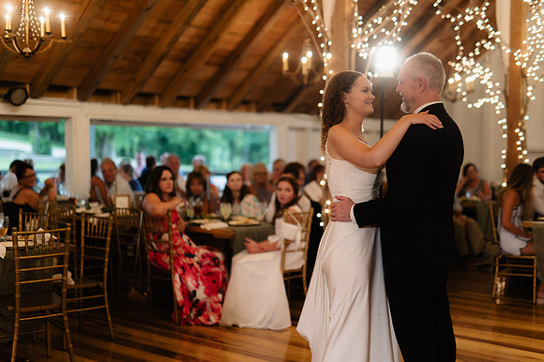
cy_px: 181
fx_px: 755
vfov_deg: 27.0
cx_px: 272
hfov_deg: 39.6
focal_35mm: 50
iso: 800
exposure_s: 1/200
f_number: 1.8
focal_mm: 50
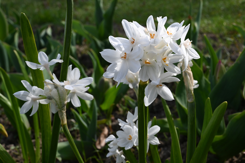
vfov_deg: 28.0
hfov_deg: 41.1
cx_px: 122
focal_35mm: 48
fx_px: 326
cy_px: 82
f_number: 16
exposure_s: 1/60
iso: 140
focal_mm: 48
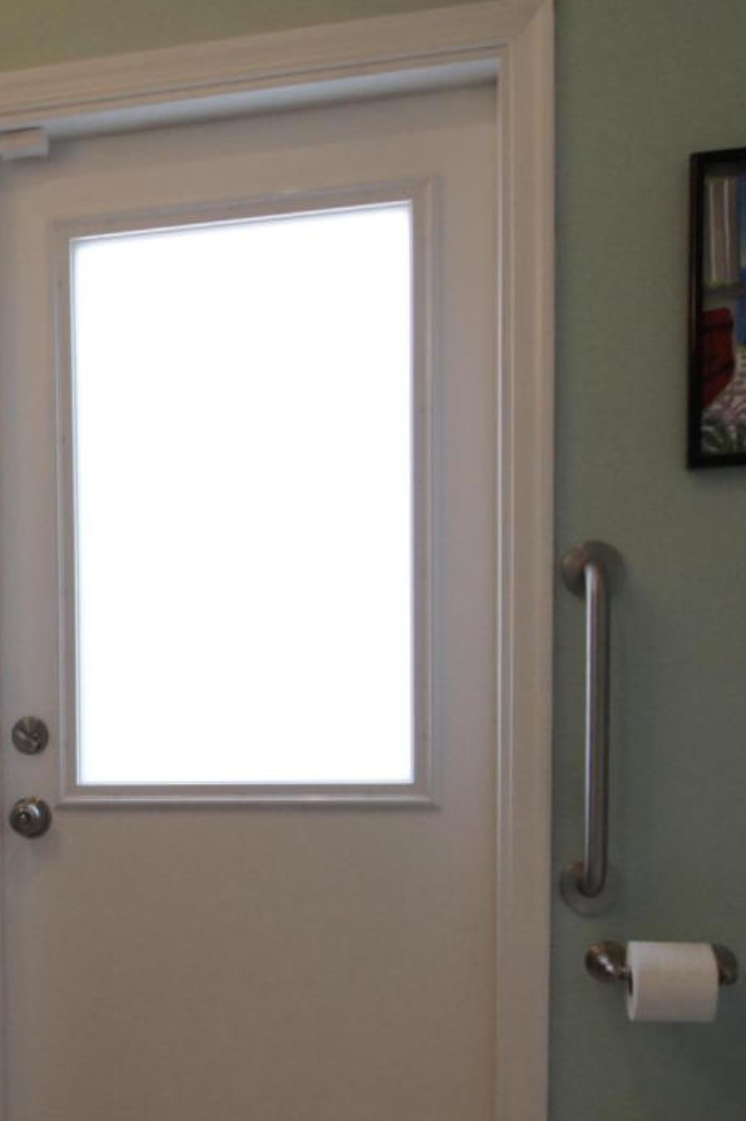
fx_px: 1477
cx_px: -73
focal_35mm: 47
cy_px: 858
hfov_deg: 26.2
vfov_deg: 40.3
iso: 500
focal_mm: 11
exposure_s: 1/160
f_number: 4
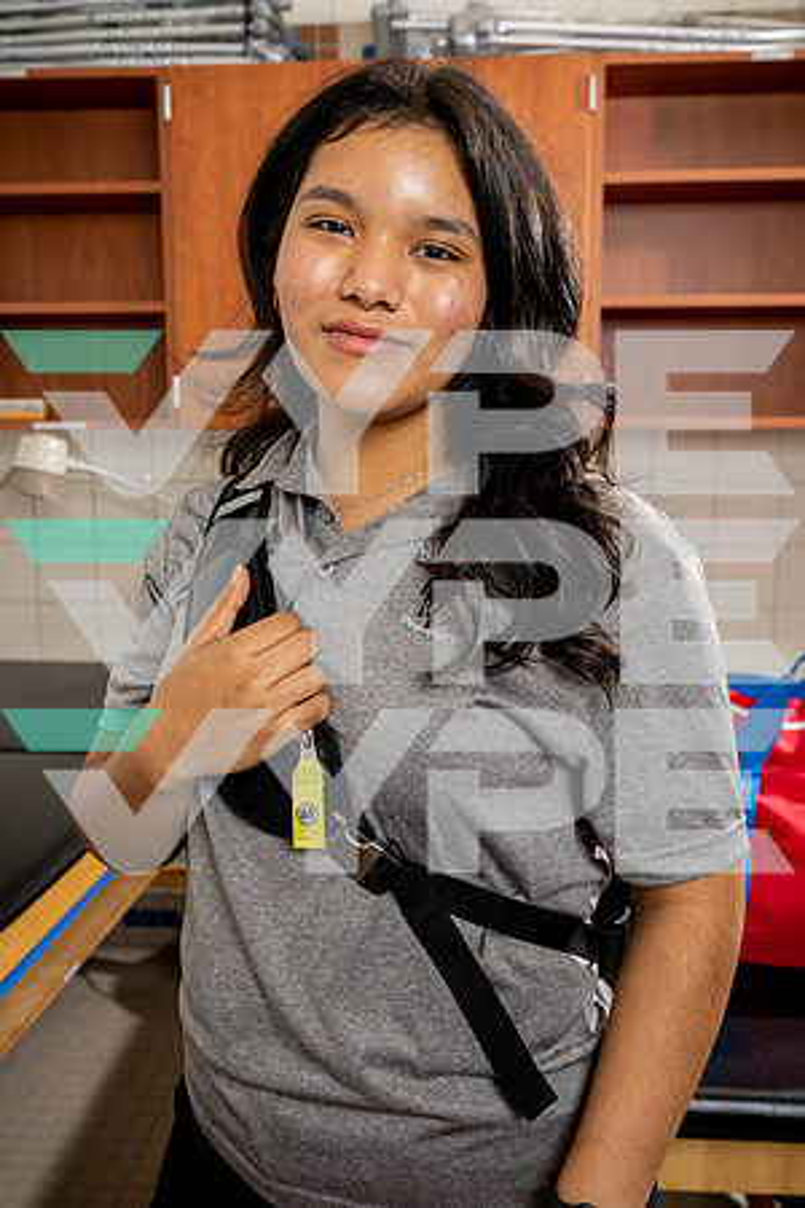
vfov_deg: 50.7
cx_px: 402
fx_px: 1274
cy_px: 604
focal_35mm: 38
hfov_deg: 35.1
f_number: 6.3
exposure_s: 1/250
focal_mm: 38
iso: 250
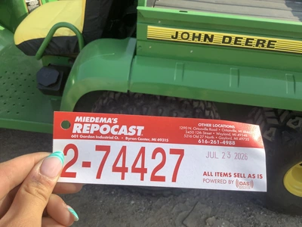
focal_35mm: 31
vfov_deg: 45.4
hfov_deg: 58.4
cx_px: 151
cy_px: 114
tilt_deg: -41.6
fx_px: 270
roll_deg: +0.0
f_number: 2.4
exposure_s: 1/783
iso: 25
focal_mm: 3.3
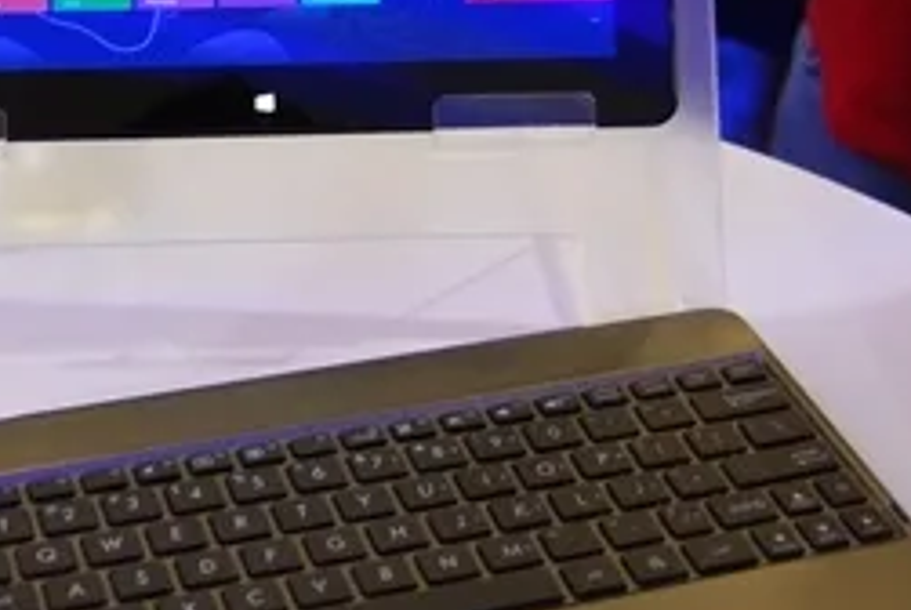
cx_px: 232
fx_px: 2159
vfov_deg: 16.0
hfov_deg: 23.6
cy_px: 191
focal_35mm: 85
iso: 800
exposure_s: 1/30
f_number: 3.8
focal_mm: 23
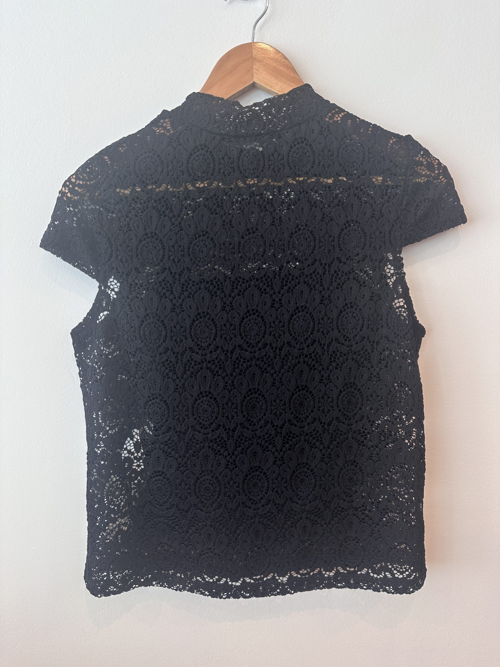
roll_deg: +0.6
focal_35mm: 24
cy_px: 334
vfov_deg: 71.6
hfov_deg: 56.8
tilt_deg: -4.6
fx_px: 462
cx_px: 250
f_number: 1.78
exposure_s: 1/100
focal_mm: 6.86
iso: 64
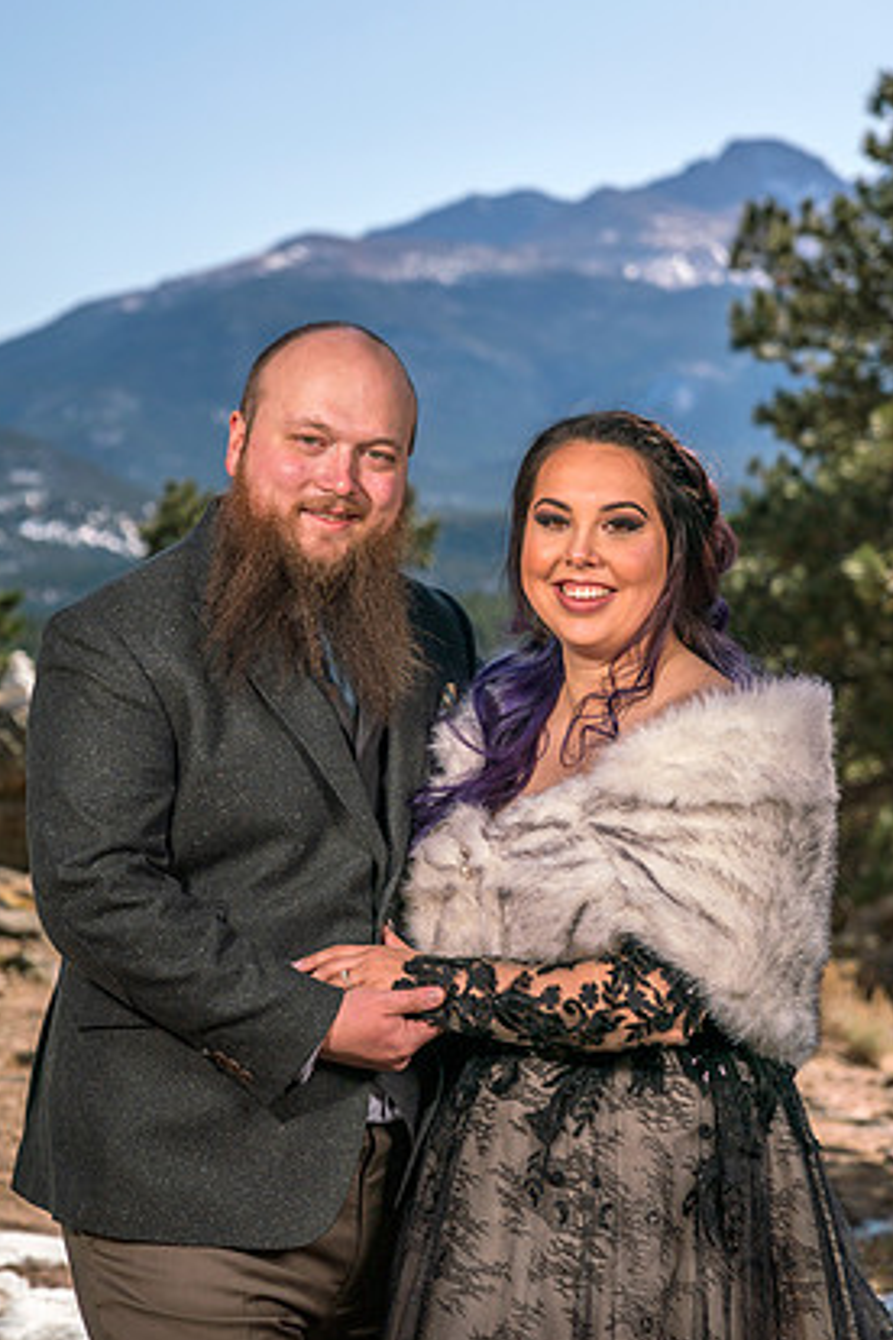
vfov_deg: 26.6
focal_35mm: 76
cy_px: 712
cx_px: 434
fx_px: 2828
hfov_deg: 17.9
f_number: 4.5
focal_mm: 70
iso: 200
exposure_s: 1/2500
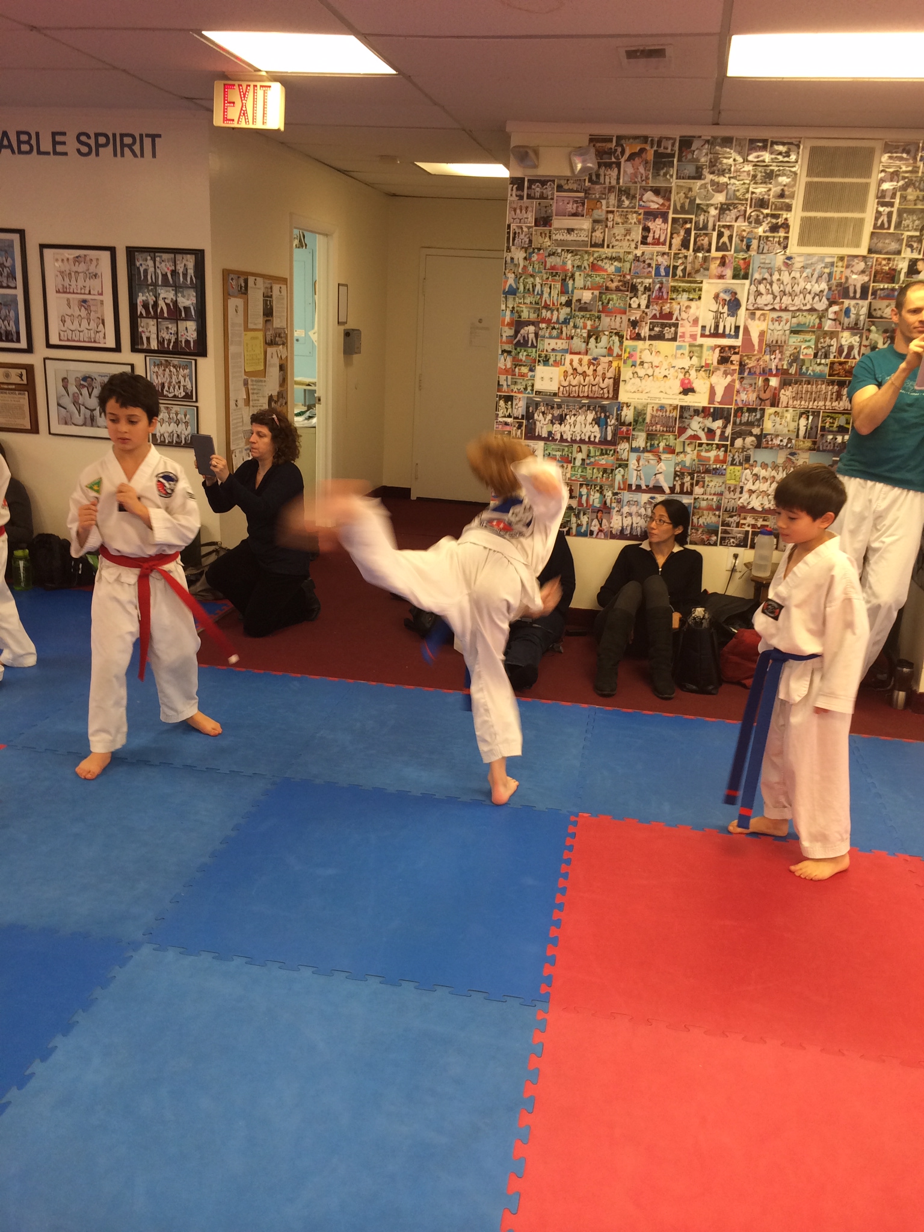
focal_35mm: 30
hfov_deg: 46.8
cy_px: 616
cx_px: 462
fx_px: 1068
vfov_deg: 60.0
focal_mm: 4.12
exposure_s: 1/30
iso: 64
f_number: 2.2
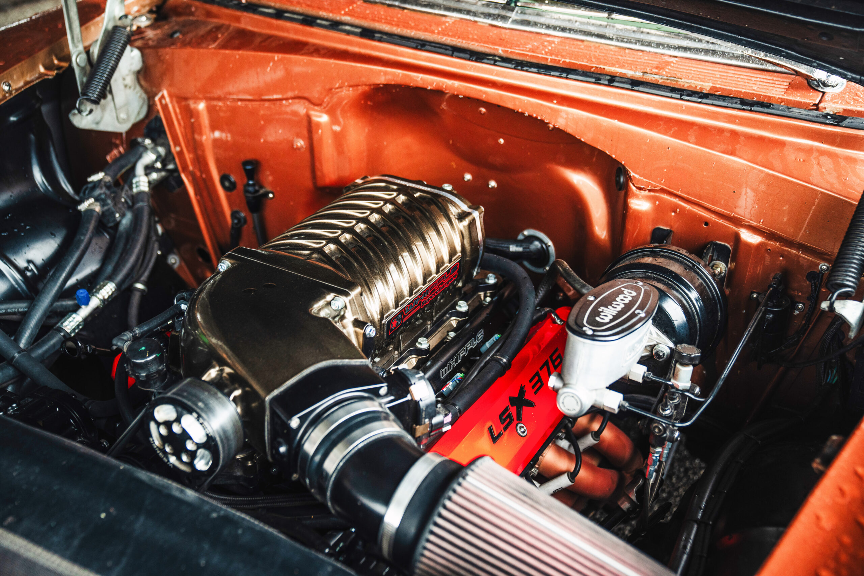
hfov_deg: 46.4
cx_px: 432
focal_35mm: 42
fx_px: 1008
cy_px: 288
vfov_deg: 31.9
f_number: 2.8
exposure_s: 1/125
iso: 800
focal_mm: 42
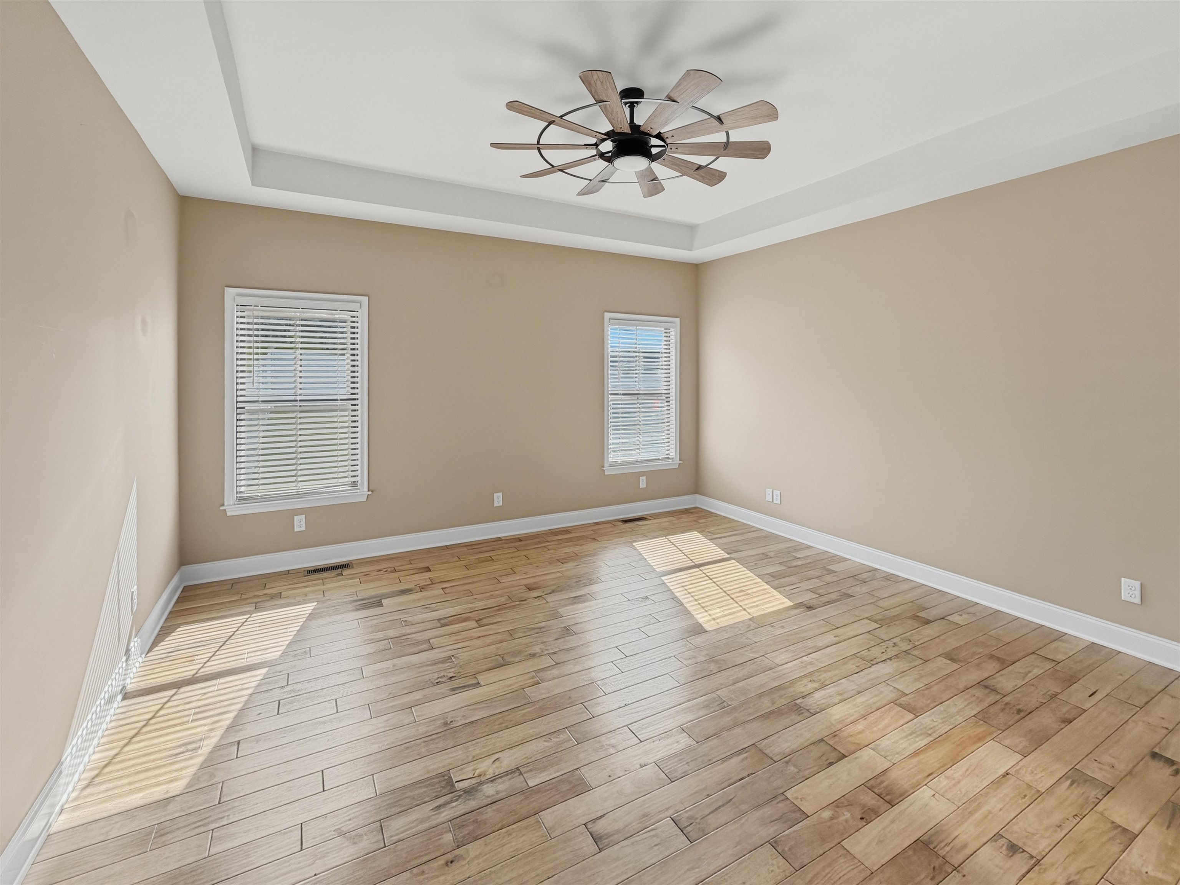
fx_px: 477
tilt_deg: -7.9
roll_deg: +0.2
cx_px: 590
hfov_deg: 102.1
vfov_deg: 85.7
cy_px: 442
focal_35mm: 14
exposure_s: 1/132
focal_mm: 2.2
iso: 50
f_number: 2.2
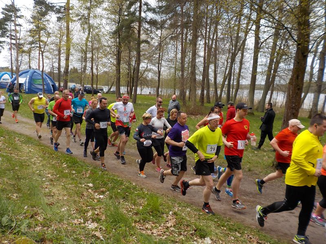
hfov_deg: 60.0
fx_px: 283
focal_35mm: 30
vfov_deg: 46.8
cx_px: 163
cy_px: 122
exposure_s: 1/500
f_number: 3.3
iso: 125
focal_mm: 4.1
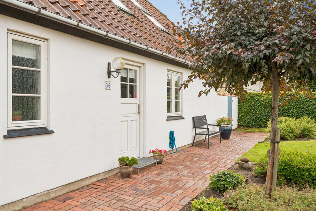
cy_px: 106
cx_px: 158
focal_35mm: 30
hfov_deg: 61.1
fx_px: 268
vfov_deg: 42.9
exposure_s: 1/125
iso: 200
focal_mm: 30.5
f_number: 8
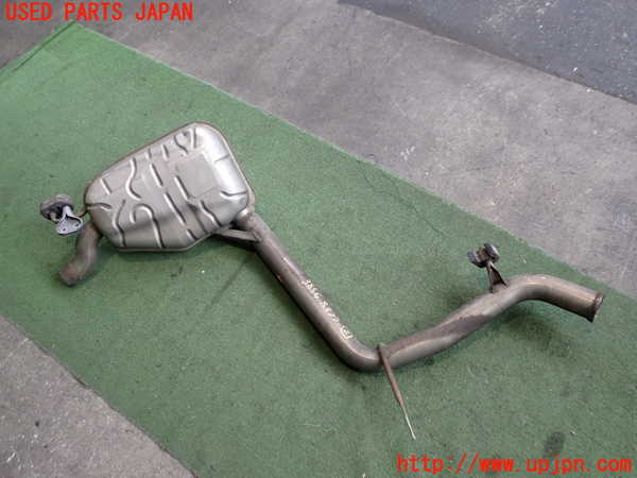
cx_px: 318
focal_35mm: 30
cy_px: 239
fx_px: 552
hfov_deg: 60.0
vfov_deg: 46.8
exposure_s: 1/60
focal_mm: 5.4
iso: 200
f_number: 2.3
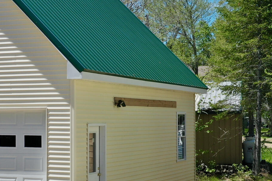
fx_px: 703
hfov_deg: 21.8
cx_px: 82
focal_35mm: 93
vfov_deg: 14.7
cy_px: 104
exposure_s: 1/500
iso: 100
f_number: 5.6
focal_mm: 10.26
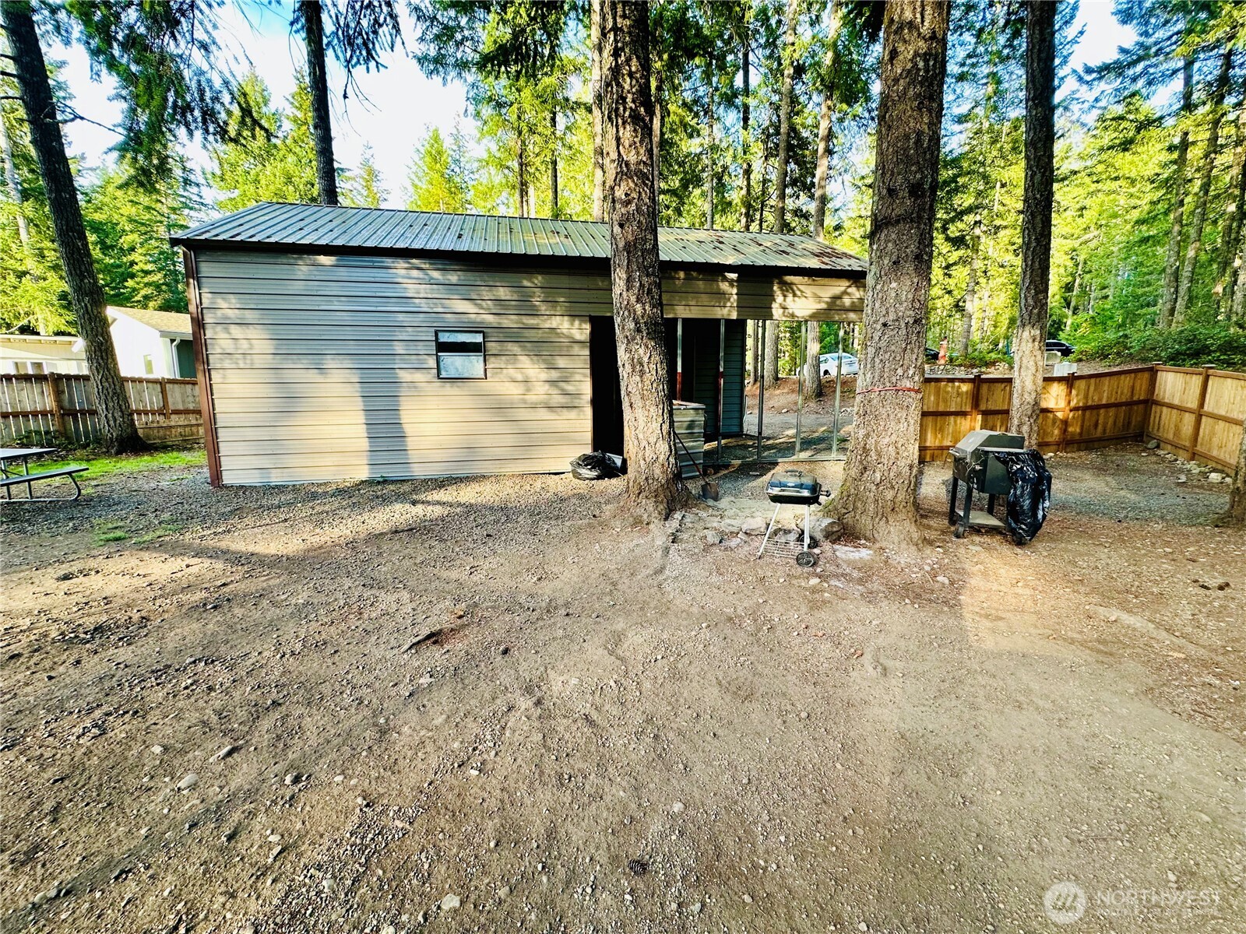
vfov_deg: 85.7
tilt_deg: -8.2
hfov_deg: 102.1
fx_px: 504
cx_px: 623
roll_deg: +0.3
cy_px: 467
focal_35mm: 14
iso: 80
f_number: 2.2
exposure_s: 1/99
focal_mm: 2.22
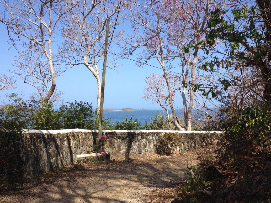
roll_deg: +0.0
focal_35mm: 37
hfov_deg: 50.1
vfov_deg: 38.6
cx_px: 136
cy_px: 107
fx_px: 290
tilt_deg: -2.5
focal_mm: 4.28
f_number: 2.4
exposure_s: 1/1227
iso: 50
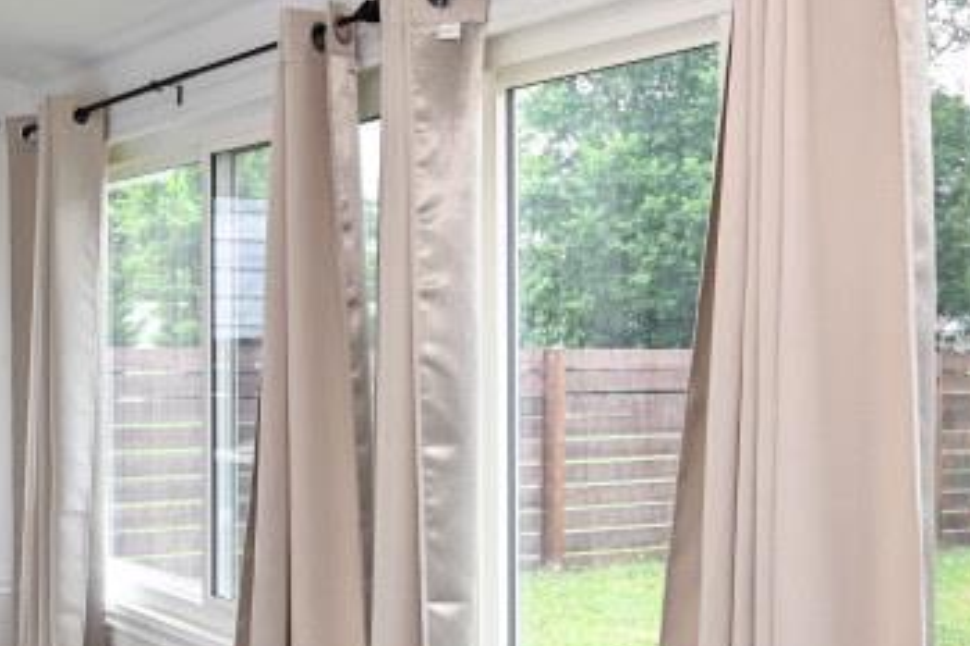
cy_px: 344
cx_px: 249
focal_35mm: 60
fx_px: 1616
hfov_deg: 32.8
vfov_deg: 22.6
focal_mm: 14
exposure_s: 1/100
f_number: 5
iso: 200
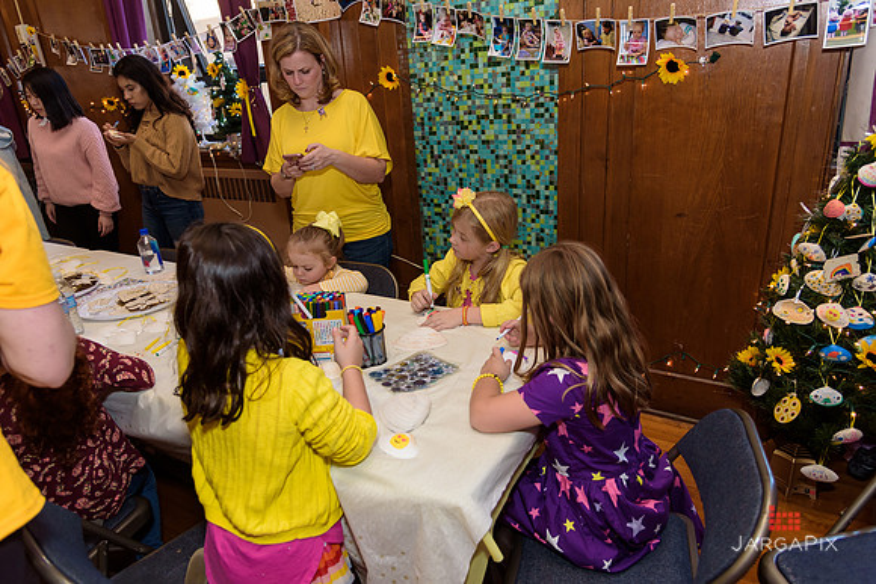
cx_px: 438
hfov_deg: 73.7
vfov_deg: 53.2
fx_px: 584
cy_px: 292
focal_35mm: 24
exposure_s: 1/200
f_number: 4
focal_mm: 24
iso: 400
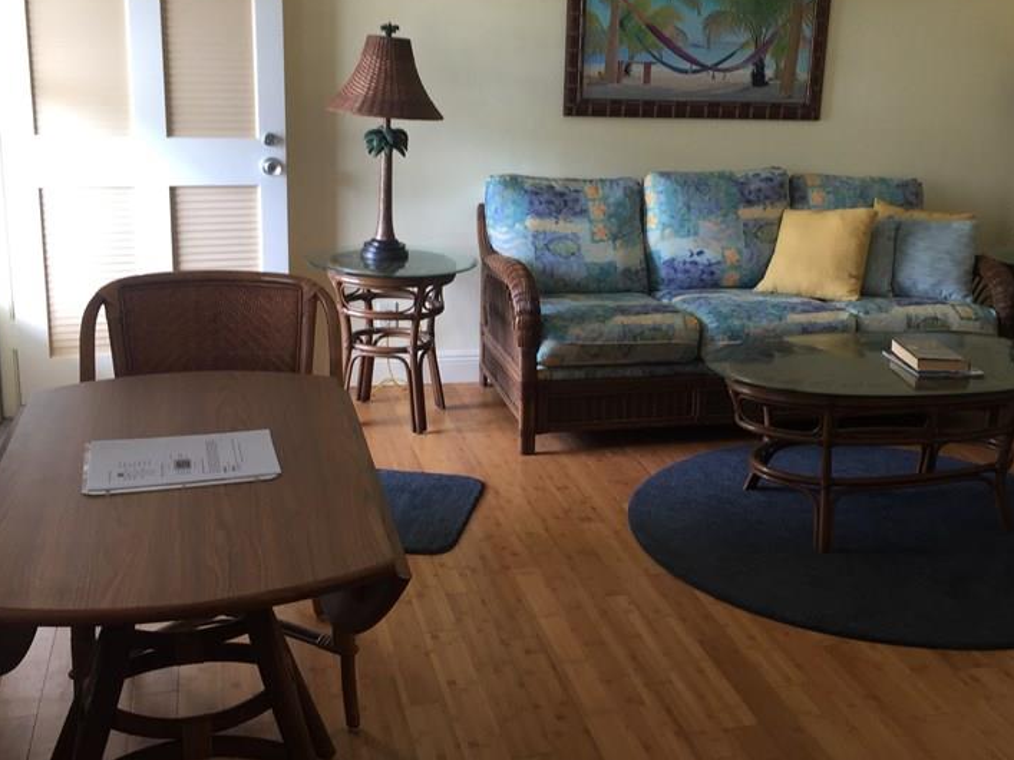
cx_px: 605
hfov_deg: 44.6
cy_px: 347
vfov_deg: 34.3
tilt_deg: -14.4
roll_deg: -3.2
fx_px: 1230
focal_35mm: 42
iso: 40
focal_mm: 4.15
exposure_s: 1/30
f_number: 2.2
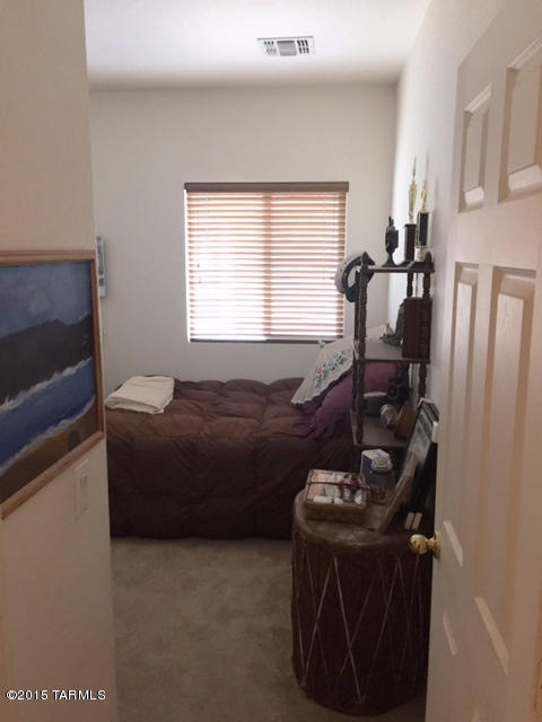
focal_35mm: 29
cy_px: 361
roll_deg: -0.2
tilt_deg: -9.3
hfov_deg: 48.2
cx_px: 271
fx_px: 605
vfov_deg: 61.7
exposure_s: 1/30
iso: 125
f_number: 2.2
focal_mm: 4.15
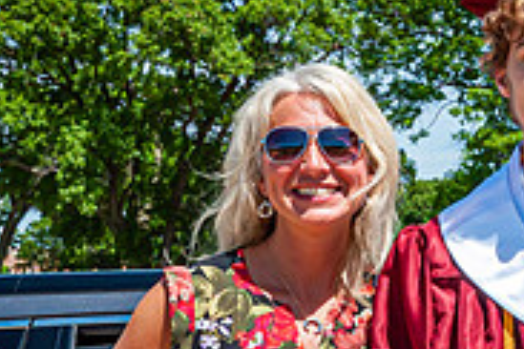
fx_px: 1659
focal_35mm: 114
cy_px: 319
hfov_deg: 17.4
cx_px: 561
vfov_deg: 11.9
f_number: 10
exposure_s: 1/400
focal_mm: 24
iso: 200
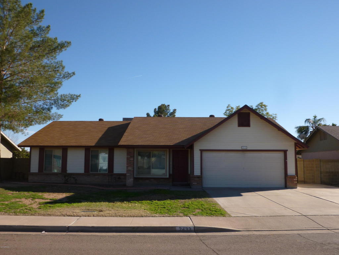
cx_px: 170
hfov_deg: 60.0
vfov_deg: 46.8
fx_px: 294
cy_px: 128
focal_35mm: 30
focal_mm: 5.4
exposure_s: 1/800
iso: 100
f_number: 3.4
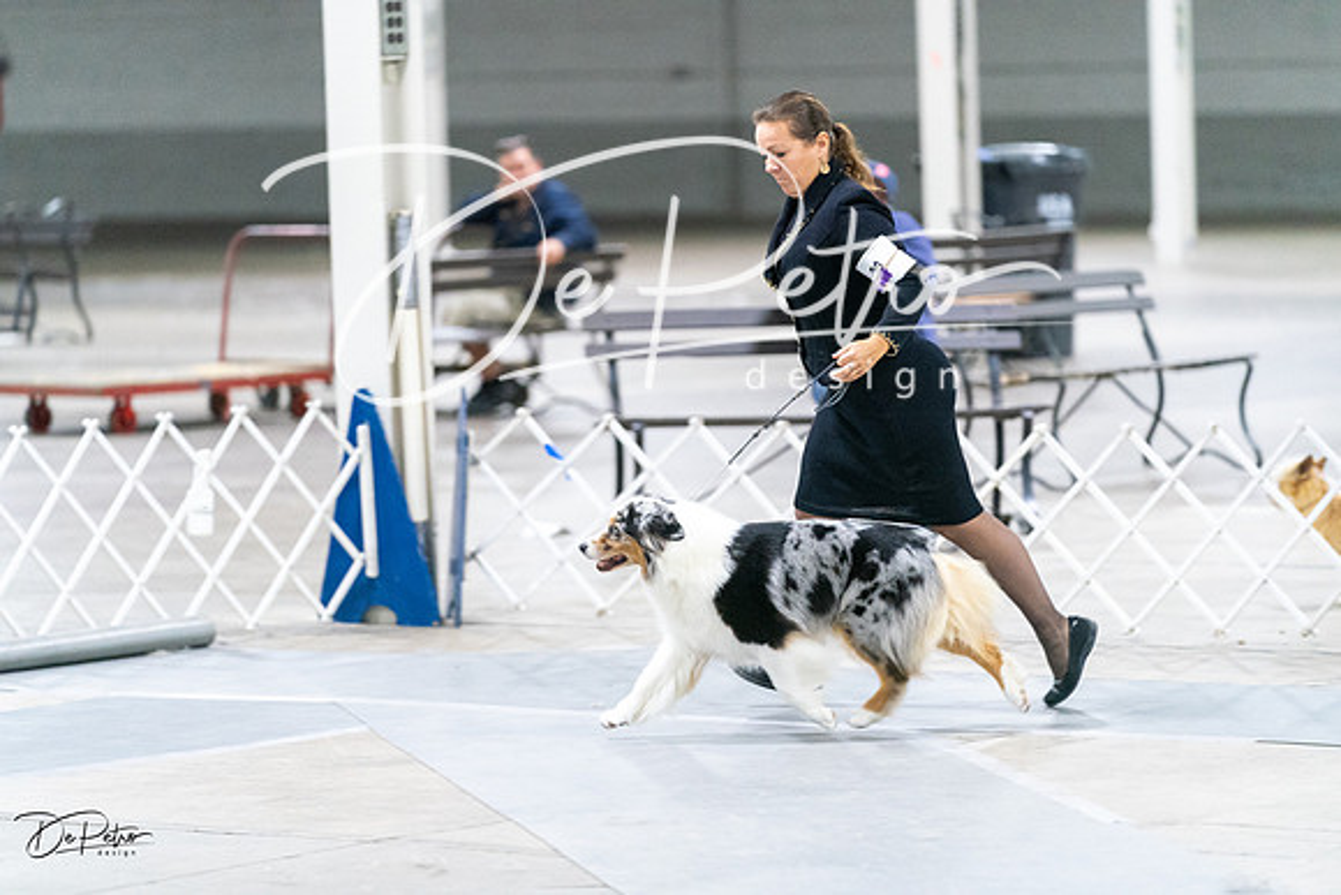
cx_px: 670
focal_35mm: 174
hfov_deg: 11.8
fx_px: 6483
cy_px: 448
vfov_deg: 7.9
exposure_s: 1/200
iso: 6400
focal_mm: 174
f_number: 2.8
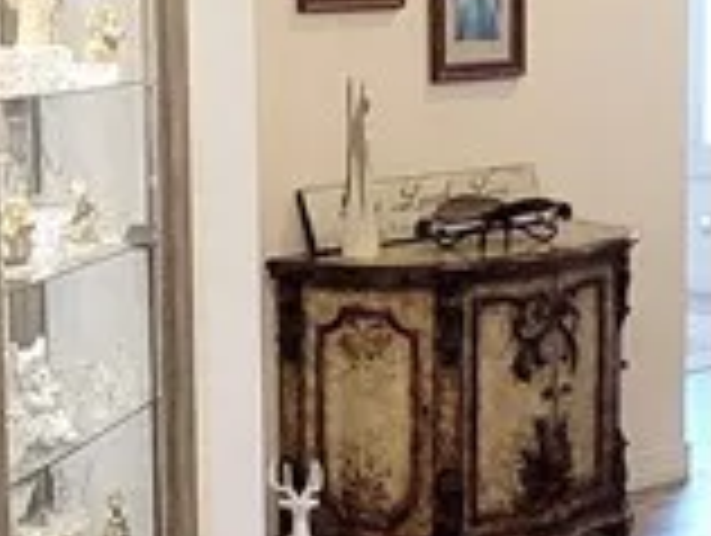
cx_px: 140
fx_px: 1728
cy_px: 284
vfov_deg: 17.6
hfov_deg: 22.9
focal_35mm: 84
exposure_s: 1/60.2
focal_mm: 2.2
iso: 400
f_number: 2.2
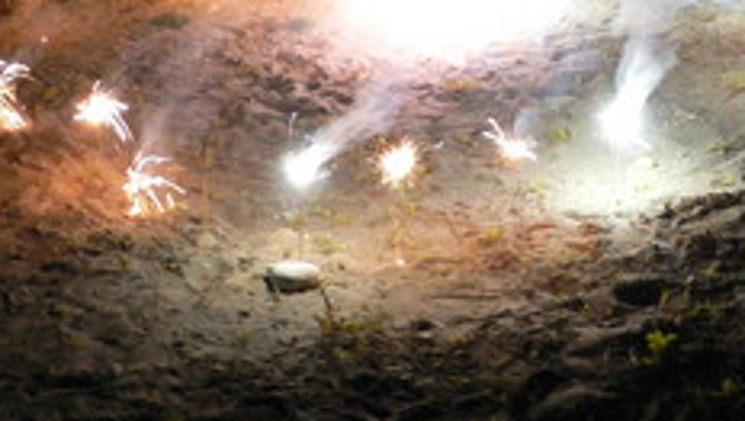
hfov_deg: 28.6
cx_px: 369
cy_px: -119
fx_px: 1463
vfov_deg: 15.6
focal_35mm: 74
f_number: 2.8
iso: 200
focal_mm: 5.8
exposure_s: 1/8
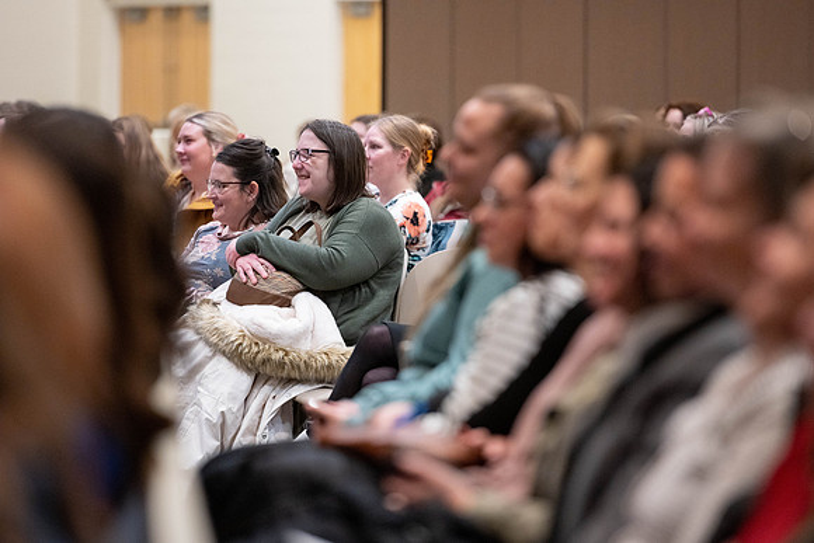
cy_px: 275
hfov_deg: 10.1
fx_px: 4589
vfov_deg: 6.8
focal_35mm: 203
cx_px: 413
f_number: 3.2
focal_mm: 200
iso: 2000
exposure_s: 1/400
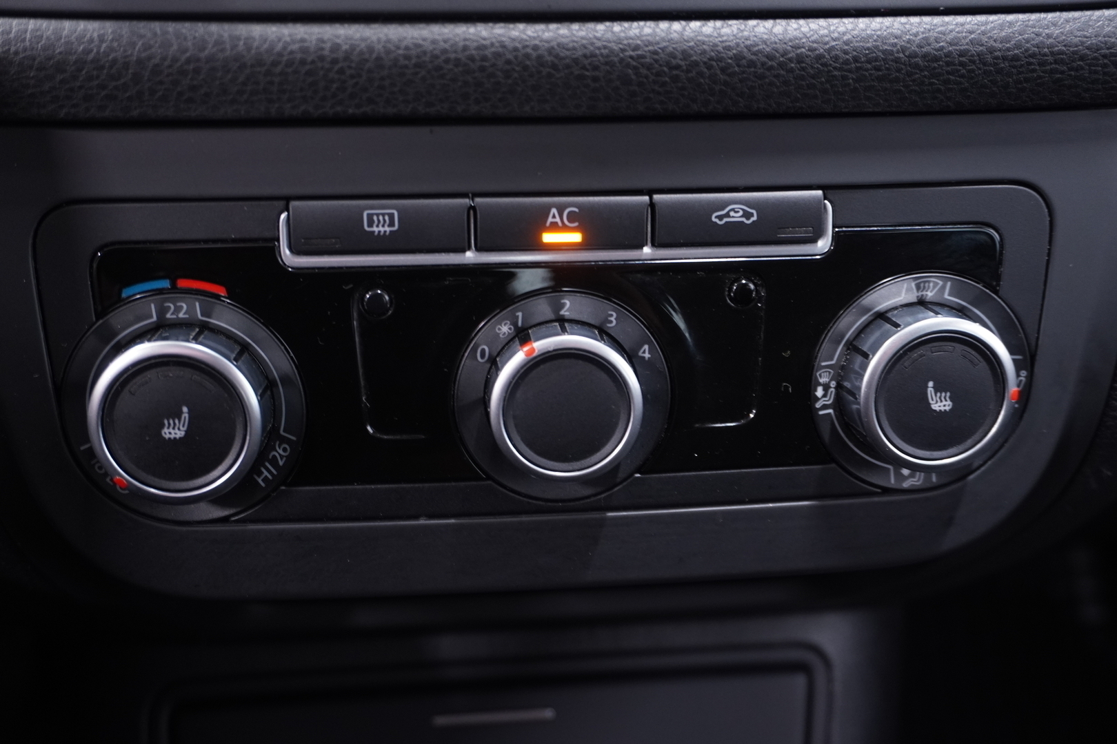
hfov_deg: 51.3
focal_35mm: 38
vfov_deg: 35.5
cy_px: 372
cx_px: 558
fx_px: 1163
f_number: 4.5
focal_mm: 25
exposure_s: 1/8
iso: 1000
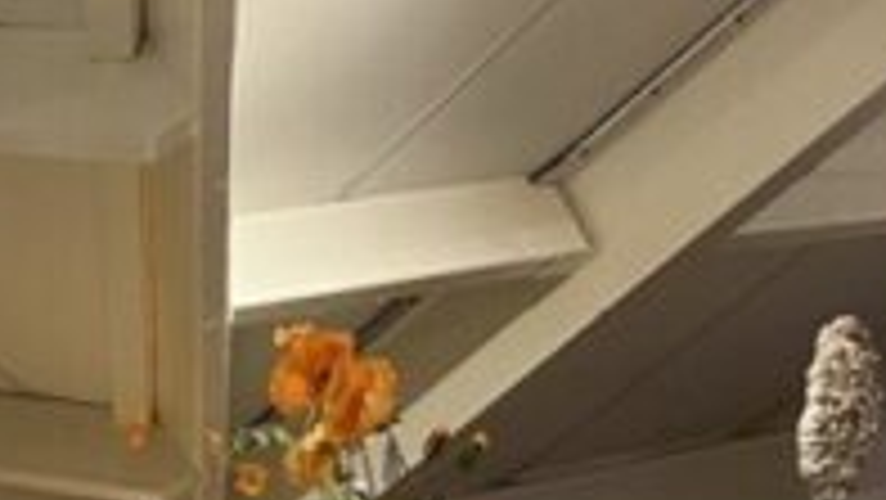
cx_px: -207
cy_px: 1011
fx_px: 3149
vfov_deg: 8.6
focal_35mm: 134
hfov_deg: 15.4
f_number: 1.5
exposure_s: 1/50
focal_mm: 5.7
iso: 80
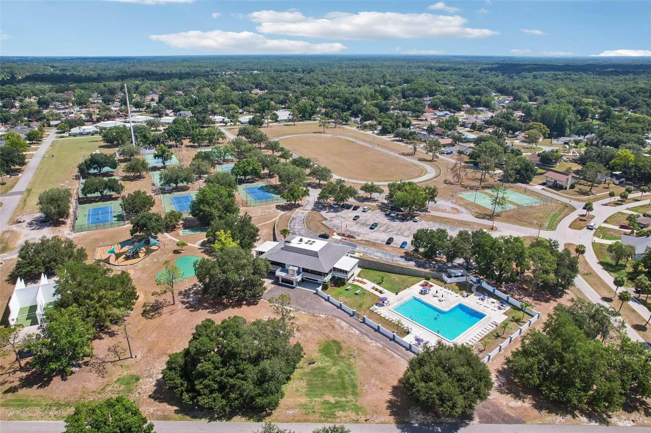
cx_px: 326
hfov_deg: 78.6
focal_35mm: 22
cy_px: 216
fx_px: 398
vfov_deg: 57.2
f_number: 2.8
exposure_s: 1/1000
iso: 200
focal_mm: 8.4
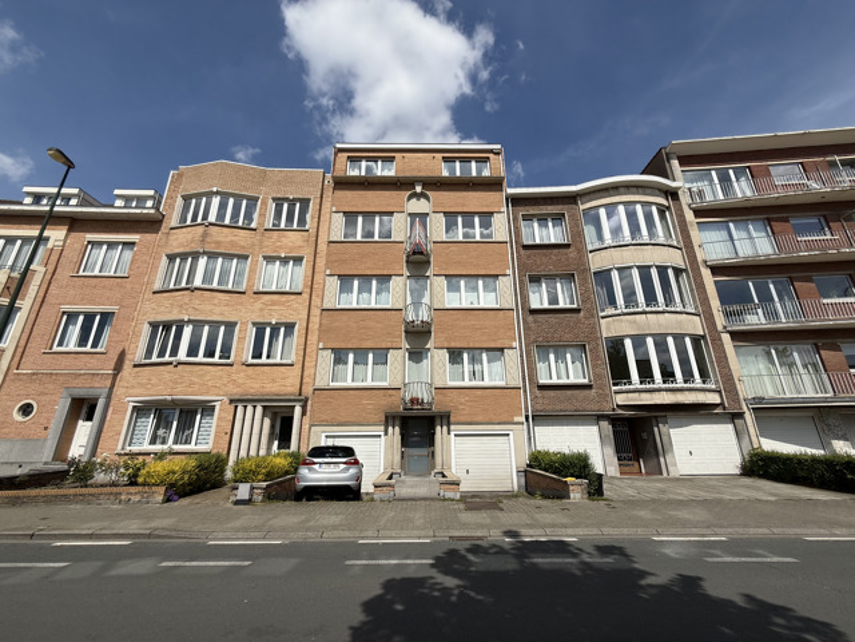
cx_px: 428
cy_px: 321
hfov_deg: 102.1
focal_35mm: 14
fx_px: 346
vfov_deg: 85.7
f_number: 2.2
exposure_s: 1/5618
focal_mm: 2.22
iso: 50
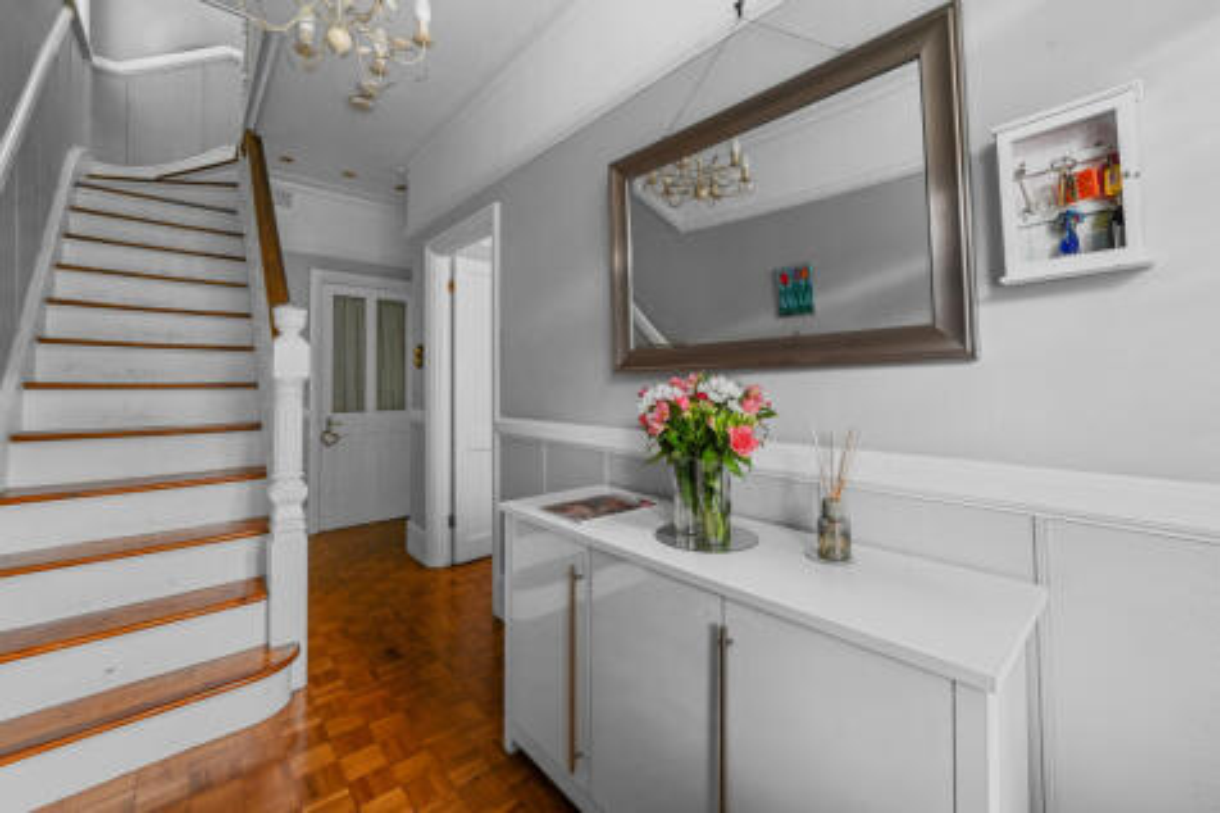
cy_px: 406
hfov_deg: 104.3
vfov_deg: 81.2
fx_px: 474
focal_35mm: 14
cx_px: 610
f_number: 8
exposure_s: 1/2
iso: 400
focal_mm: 14
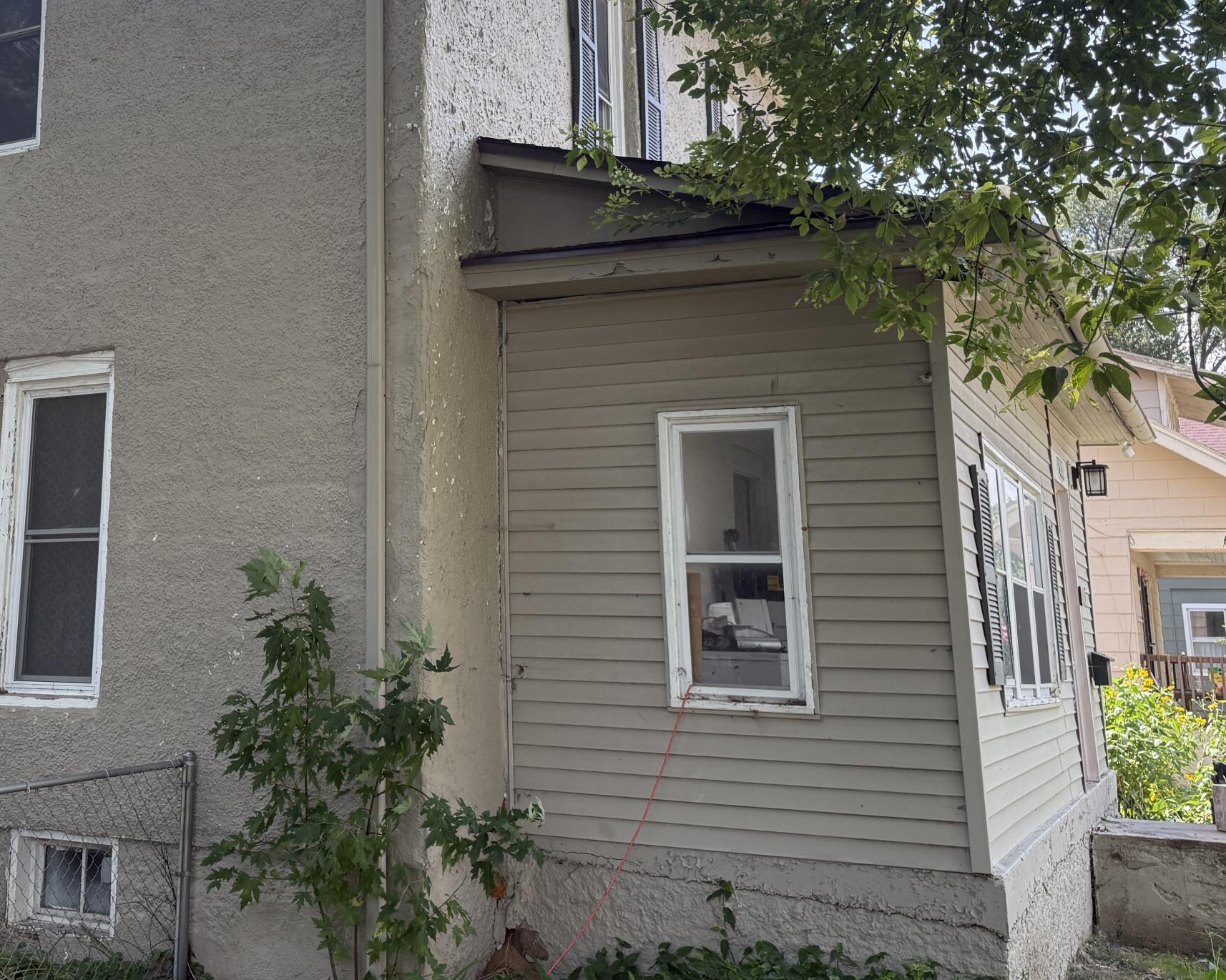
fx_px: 1488
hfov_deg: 43.2
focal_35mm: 41
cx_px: 293
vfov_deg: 36.0
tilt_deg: +12.8
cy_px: 310
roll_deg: -1.6
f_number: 1.78
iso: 100
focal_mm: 6.76
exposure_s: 1/637
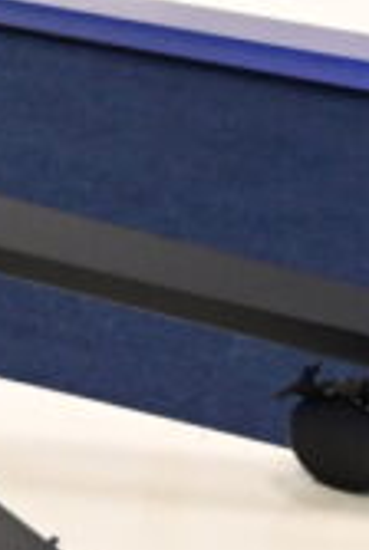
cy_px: -454
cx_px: -1273
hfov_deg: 5.7
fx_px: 3001
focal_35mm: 196
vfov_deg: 9.9
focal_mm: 24
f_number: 5
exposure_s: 1/125
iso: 2000
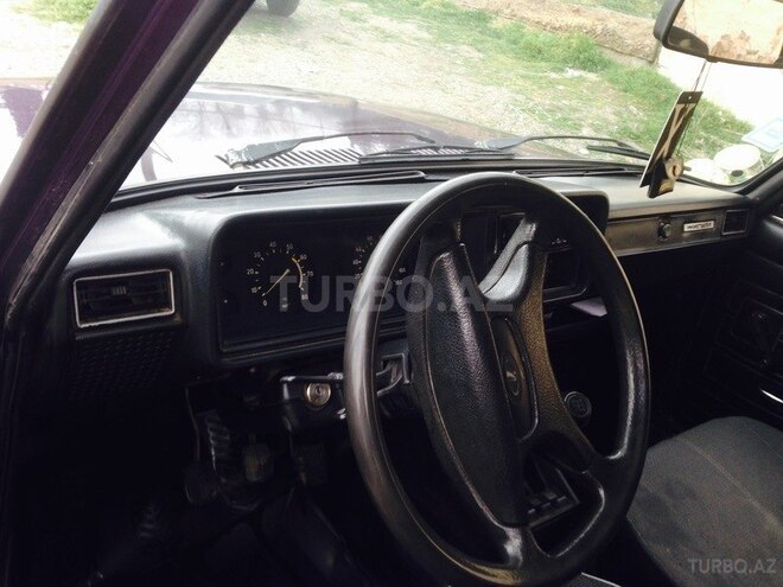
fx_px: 746
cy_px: 294
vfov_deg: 42.9
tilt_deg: -25.2
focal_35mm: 33
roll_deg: -14.5
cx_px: 392
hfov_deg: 55.4
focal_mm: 4.12
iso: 50
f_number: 2.4
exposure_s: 1/30
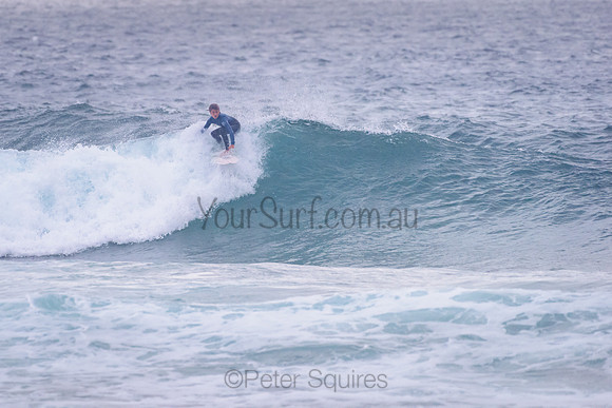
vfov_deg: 2.2
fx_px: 10422
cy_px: 158
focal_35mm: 613
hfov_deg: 3.4
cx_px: 237
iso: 1800
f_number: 5.6
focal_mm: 500
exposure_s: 1/2000
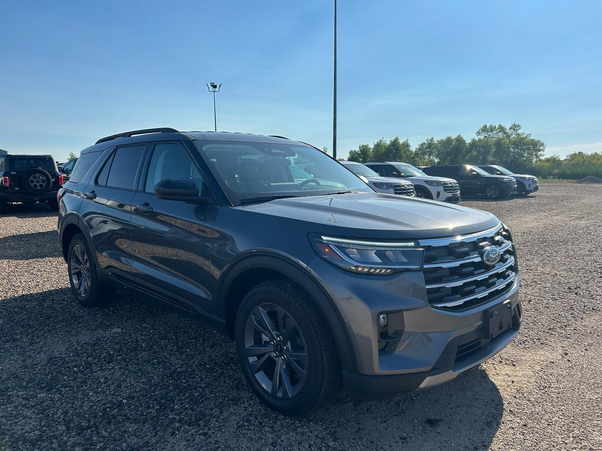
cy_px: 226
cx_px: 301
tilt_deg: -7.4
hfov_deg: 67.3
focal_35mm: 26
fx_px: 452
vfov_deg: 53.1
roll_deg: +1.4
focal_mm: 5.7
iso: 50
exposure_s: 1/5882
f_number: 1.5
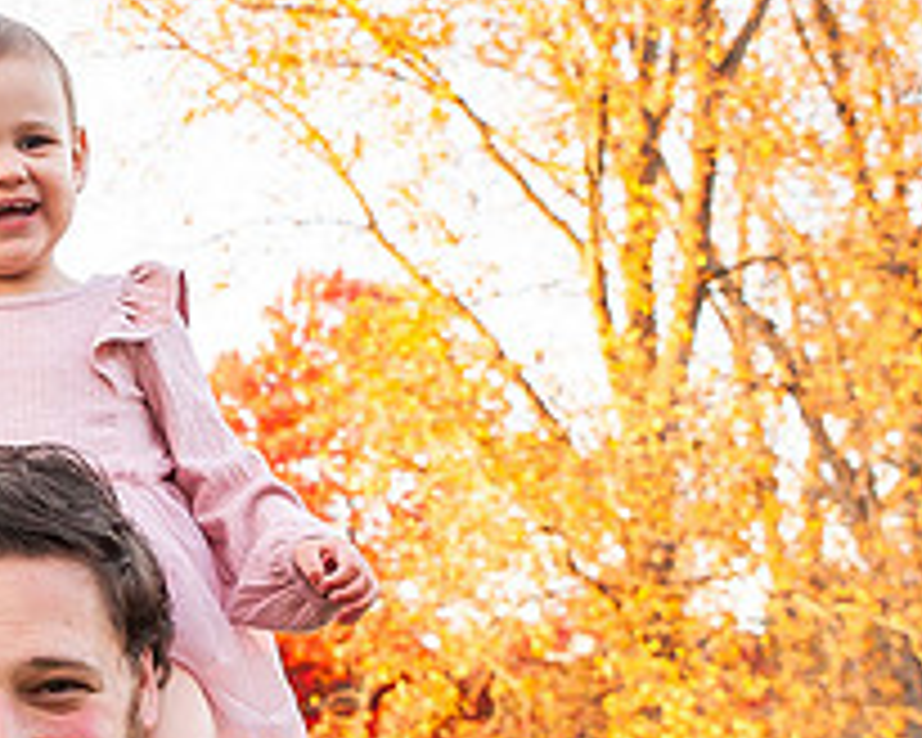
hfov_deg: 16.7
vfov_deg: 13.9
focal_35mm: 111
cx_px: -137
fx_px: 3029
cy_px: 429
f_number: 4.5
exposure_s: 1/200
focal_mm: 26
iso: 640
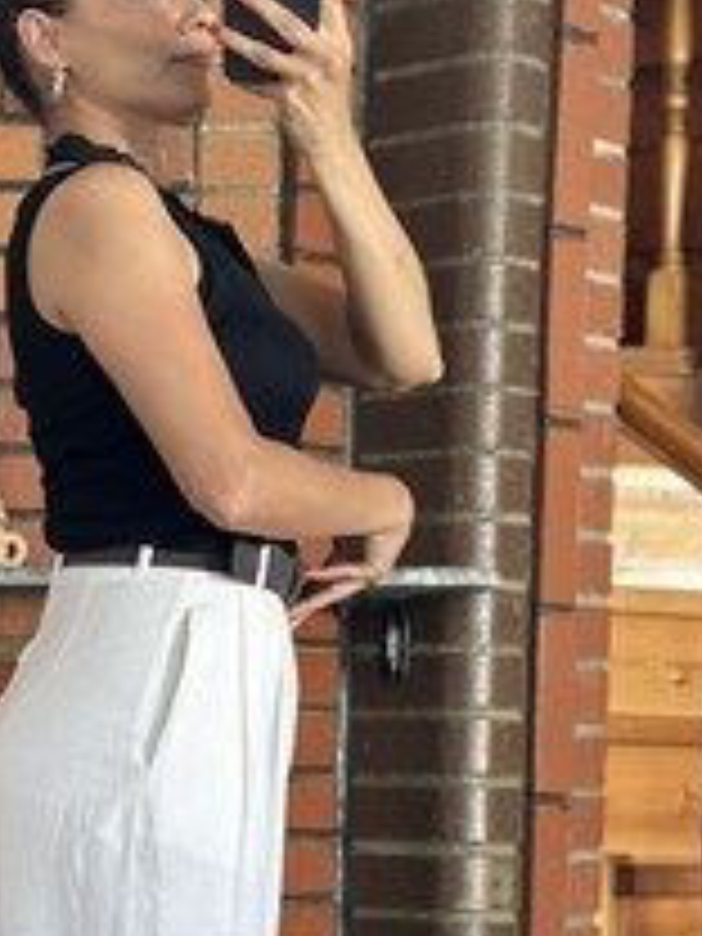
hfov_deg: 12.6
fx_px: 3164
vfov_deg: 16.7
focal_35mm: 117
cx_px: 94
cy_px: 801
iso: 125
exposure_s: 1/64
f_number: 1.78
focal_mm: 6.86
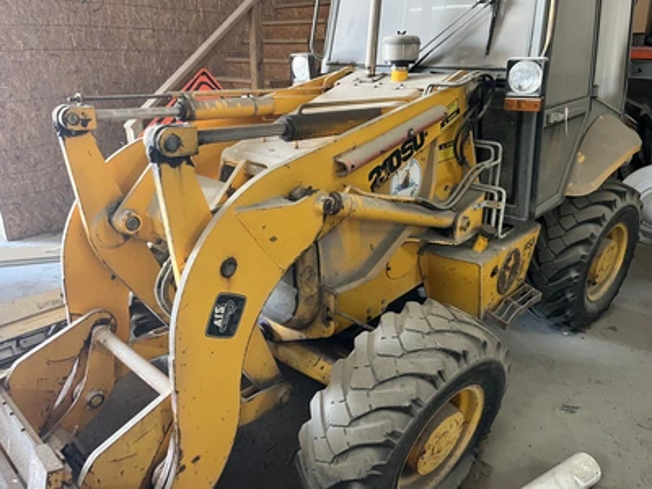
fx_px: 490
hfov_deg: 67.3
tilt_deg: -21.1
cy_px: 244
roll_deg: -1.7
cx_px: 326
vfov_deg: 53.1
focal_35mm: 26
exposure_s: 1/60
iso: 400
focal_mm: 5.1
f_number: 1.6
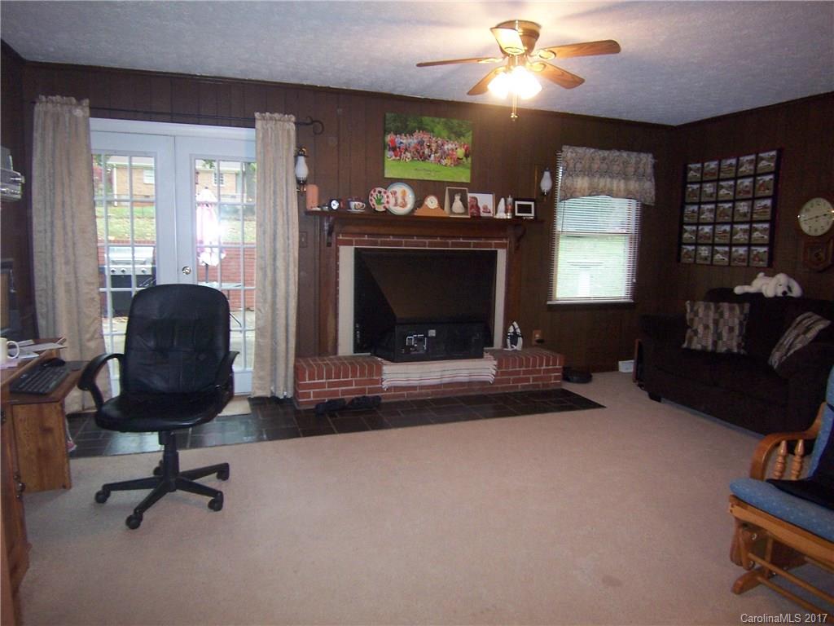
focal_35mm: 23
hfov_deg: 73.9
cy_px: 313
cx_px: 417
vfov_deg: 58.9
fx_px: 554
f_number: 2.8
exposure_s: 1/30
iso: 200
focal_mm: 3.8
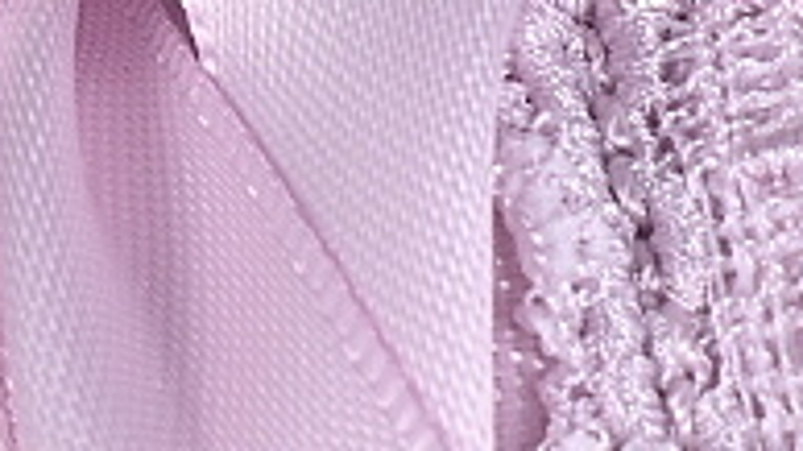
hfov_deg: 4.9
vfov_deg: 2.8
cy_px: 695
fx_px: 9302
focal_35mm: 437
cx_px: 931
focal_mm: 50
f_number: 7.1
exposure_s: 1/80
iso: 160
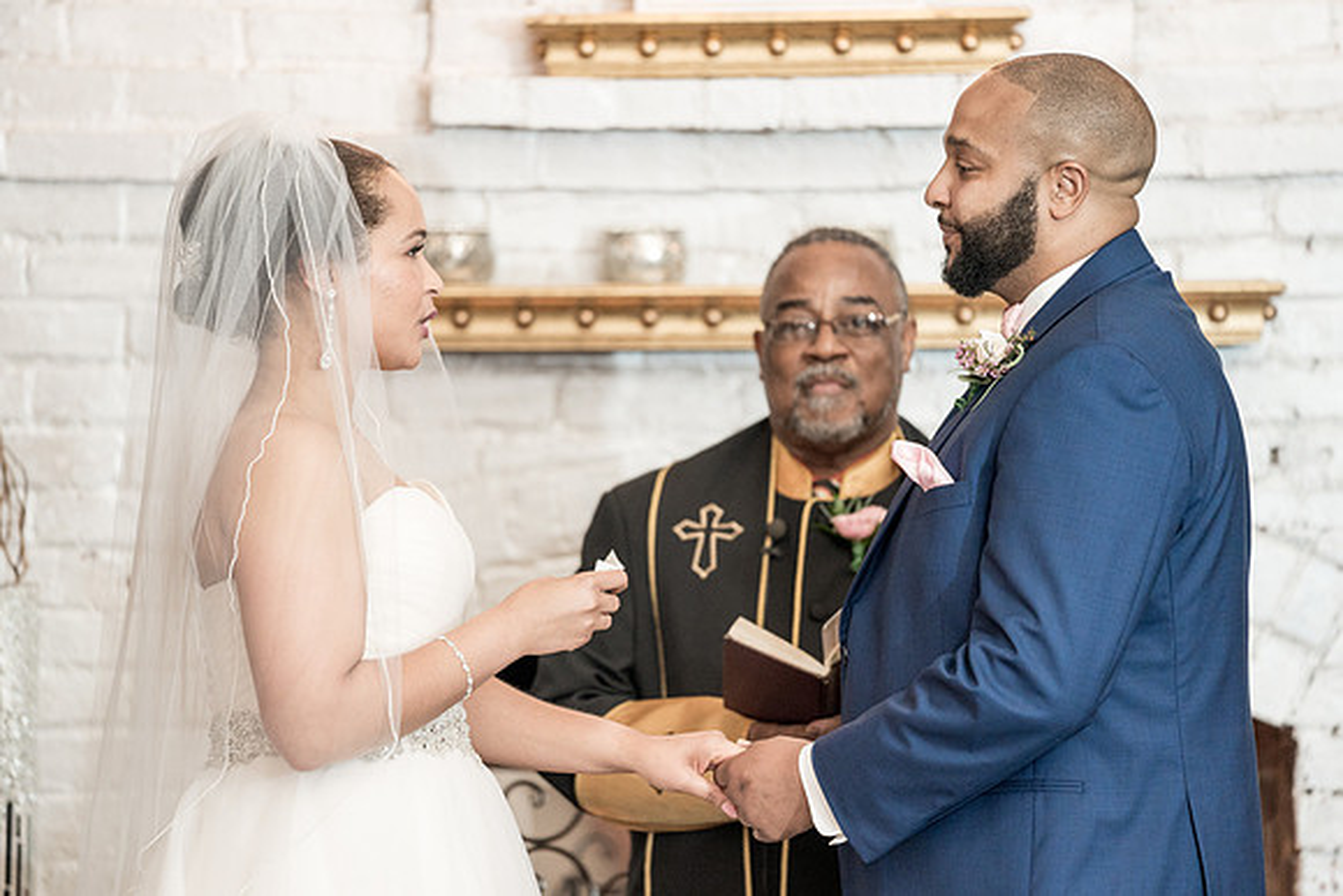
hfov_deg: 9.2
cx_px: 656
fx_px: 8336
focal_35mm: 223
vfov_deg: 6.2
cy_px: 500
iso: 2000
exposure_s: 1/200
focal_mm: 200
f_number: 2.8
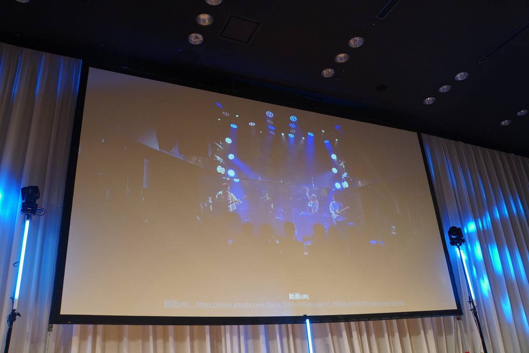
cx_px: 264
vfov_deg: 44.0
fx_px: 436
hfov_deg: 62.4
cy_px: 176
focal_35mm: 30
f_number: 3.5
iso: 250
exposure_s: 1/30
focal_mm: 19.8
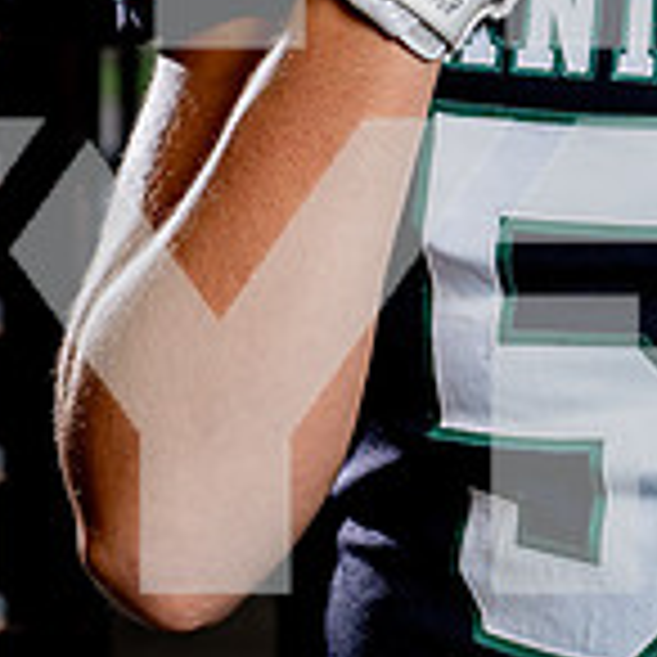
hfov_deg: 7.8
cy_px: -187
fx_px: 4831
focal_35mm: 225
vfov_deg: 7.7
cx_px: 418
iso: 100
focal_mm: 65
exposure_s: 1/250
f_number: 4
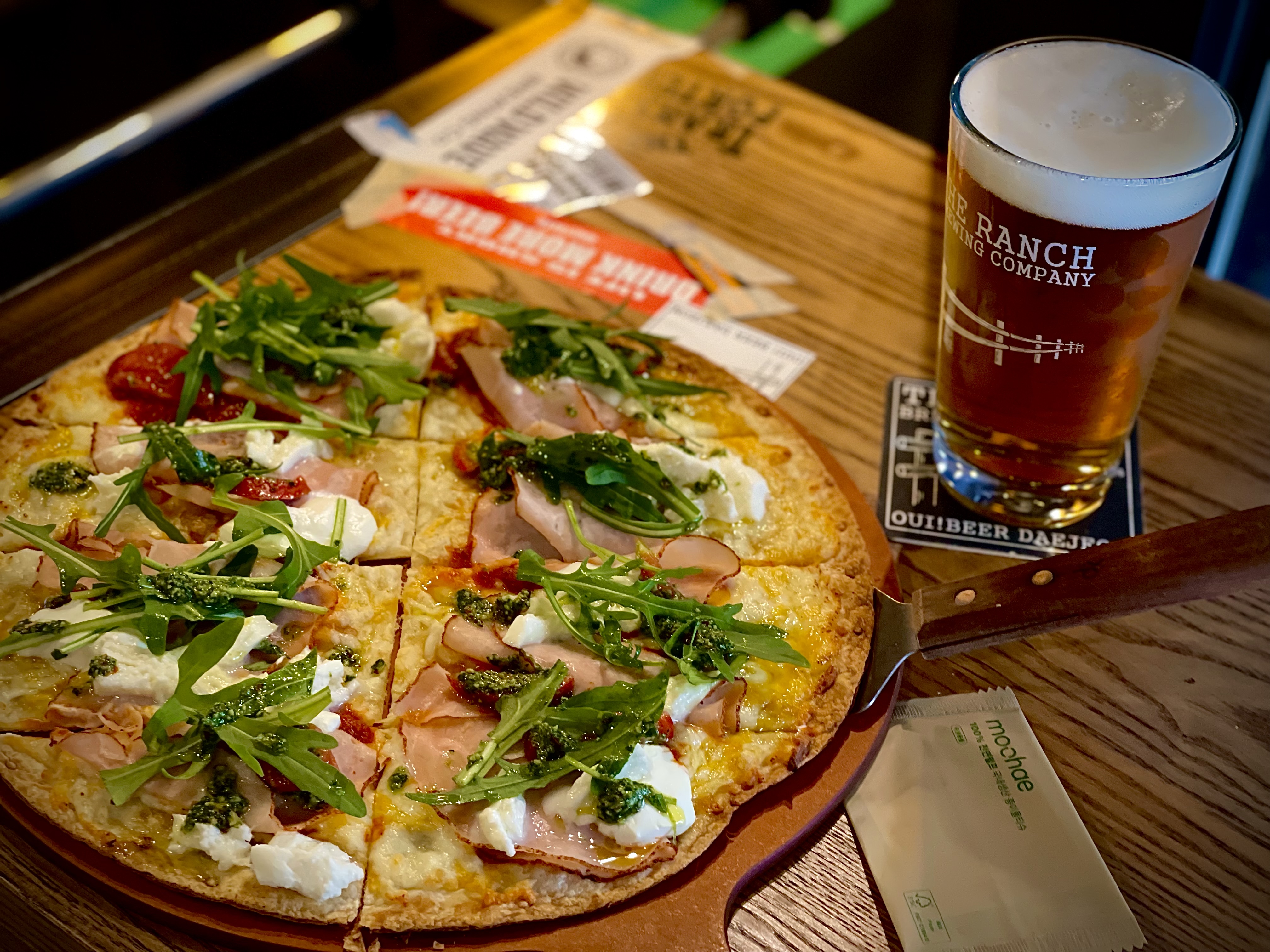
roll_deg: -5.7
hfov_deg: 30.3
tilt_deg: -40.8
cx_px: 635
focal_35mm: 64
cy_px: 476
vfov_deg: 22.9
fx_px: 2348
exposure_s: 1/20
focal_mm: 7.5
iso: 400
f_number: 2.2
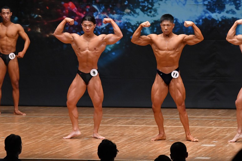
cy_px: 80
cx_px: 121
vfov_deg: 5.4
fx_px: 1713
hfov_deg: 8.1
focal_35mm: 255
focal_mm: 170
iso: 6400
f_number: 5.6
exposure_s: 1/400
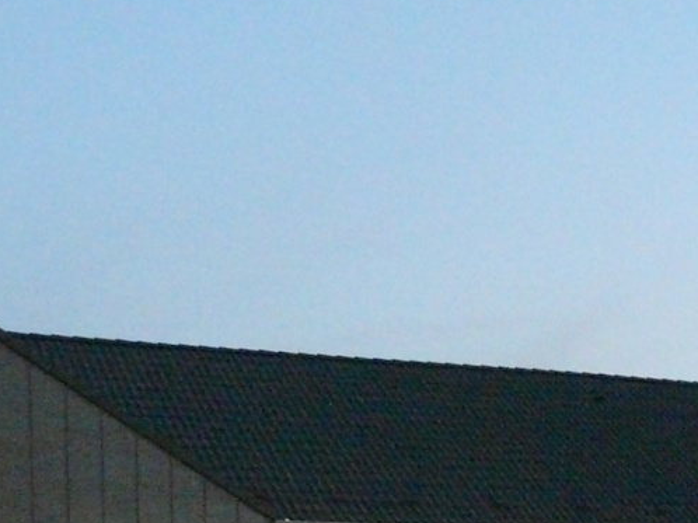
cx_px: 799
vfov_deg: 15.4
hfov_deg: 20.6
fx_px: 1814
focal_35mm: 90
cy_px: 719
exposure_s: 1/40
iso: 800
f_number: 2.8
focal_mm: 4.6
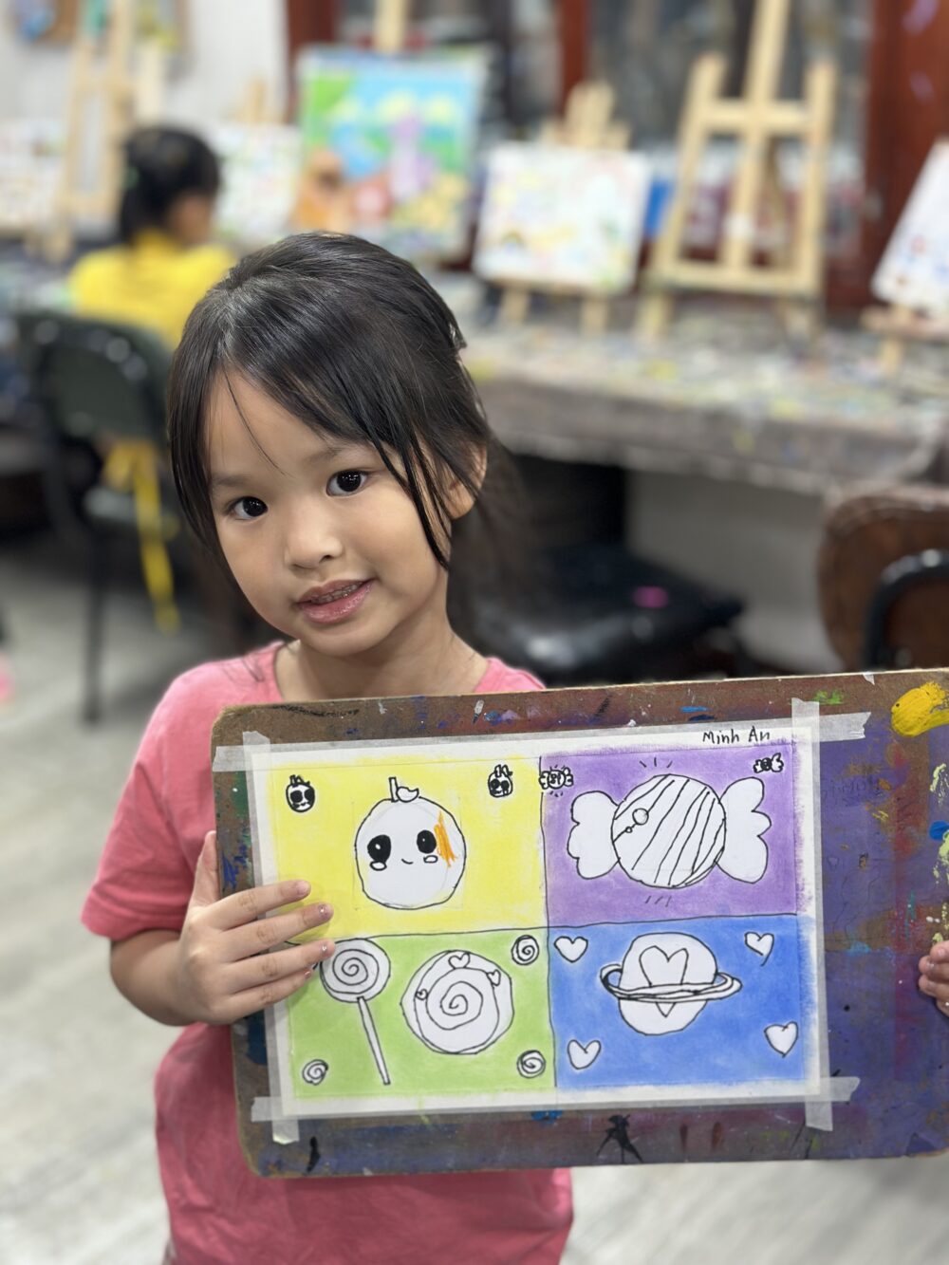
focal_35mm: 48
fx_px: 1754
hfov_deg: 30.3
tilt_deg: -19.4
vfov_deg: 39.7
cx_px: 474
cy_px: 632
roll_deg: +0.7
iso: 100
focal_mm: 6.86
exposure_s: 1/50
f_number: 1.78
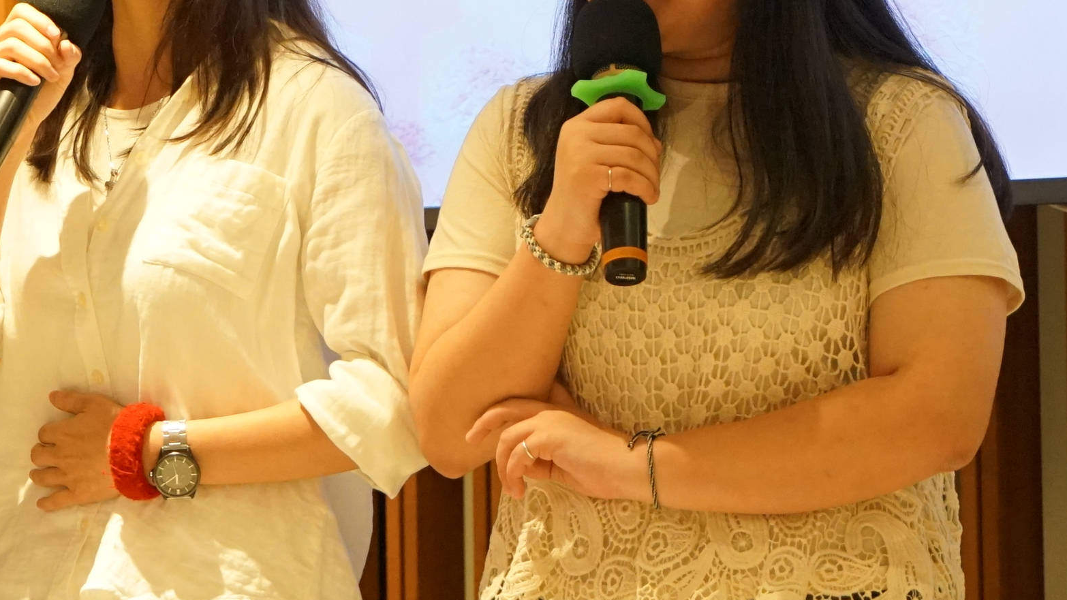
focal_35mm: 158
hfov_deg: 13.3
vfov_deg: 7.7
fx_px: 4470
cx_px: -150
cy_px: 104
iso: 4000
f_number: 4
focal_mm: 60
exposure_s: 1/160
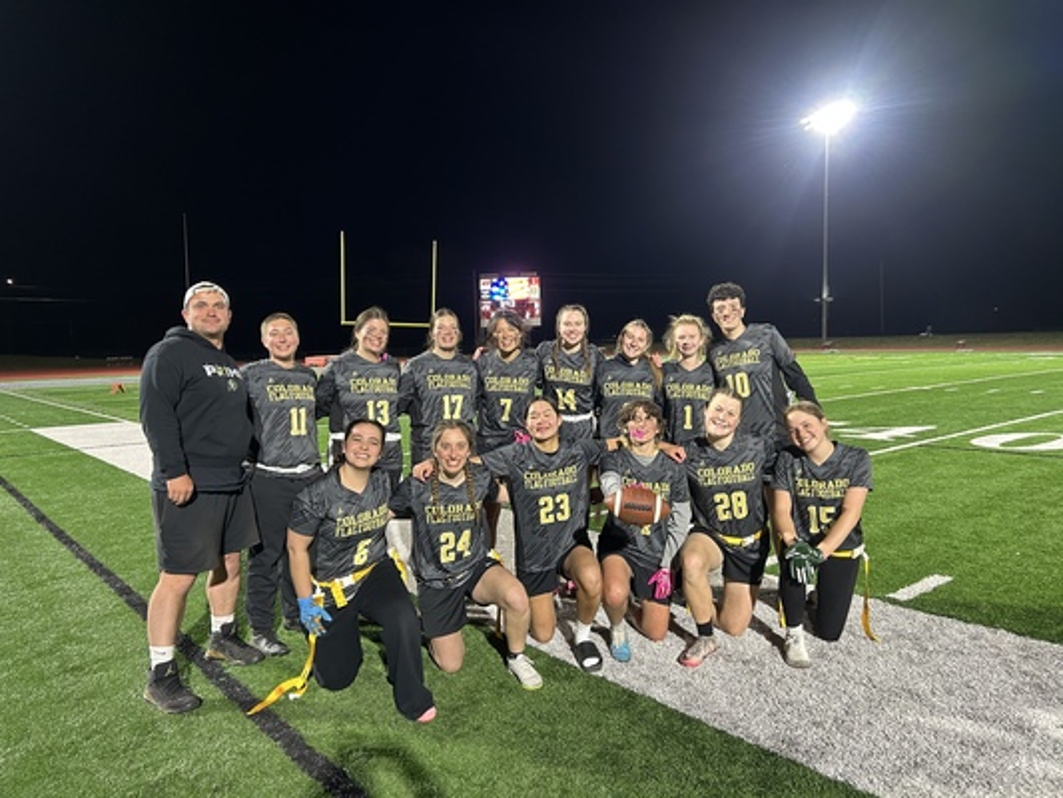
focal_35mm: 26
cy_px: 399
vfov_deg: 53.1
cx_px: 532
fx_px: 799
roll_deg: +1.6
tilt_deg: -2.2
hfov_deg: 67.3
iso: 200
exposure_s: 1/60
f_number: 1.5
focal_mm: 5.7
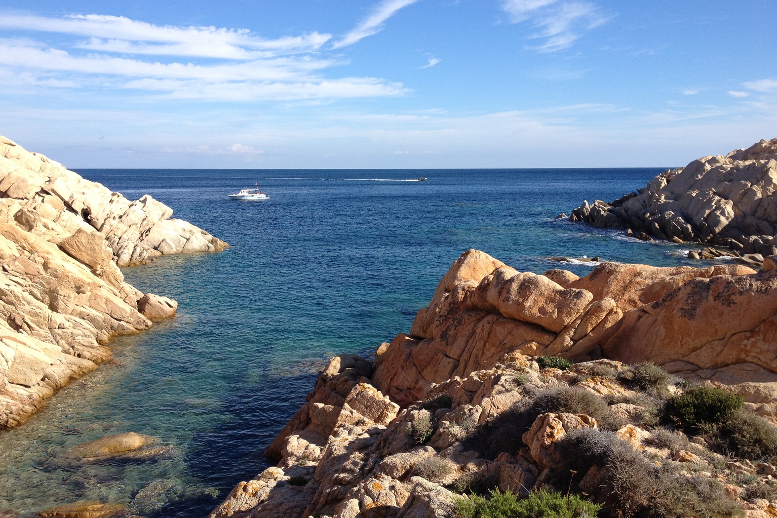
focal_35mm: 37
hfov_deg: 51.9
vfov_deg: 35.9
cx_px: 386
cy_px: 265
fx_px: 798
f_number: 2.4
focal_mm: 4.28
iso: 64
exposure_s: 1/1314
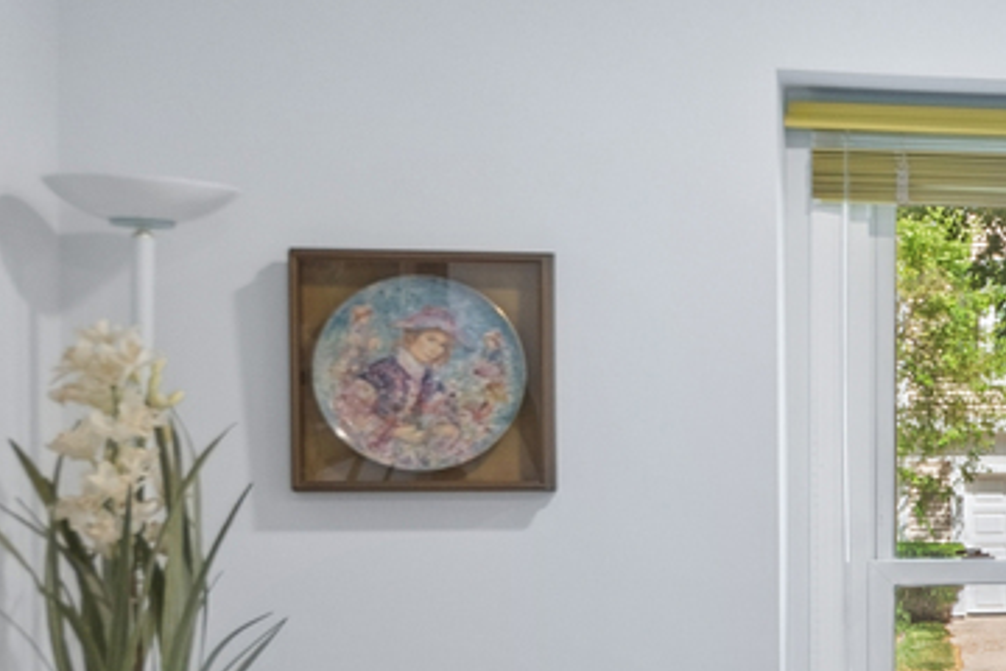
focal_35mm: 81
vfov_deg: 16.8
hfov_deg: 20.8
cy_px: 411
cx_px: 1568
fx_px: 2263
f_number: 8
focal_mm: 18
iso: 200
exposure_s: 1/30
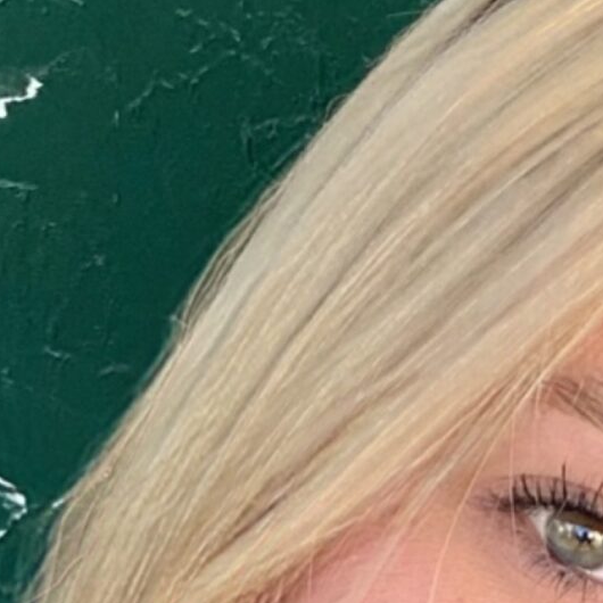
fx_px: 2523
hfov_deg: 13.5
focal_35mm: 128
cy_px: 1072
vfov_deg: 12.5
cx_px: 536
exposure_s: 1/122
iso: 50
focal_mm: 2.71
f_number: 2.2
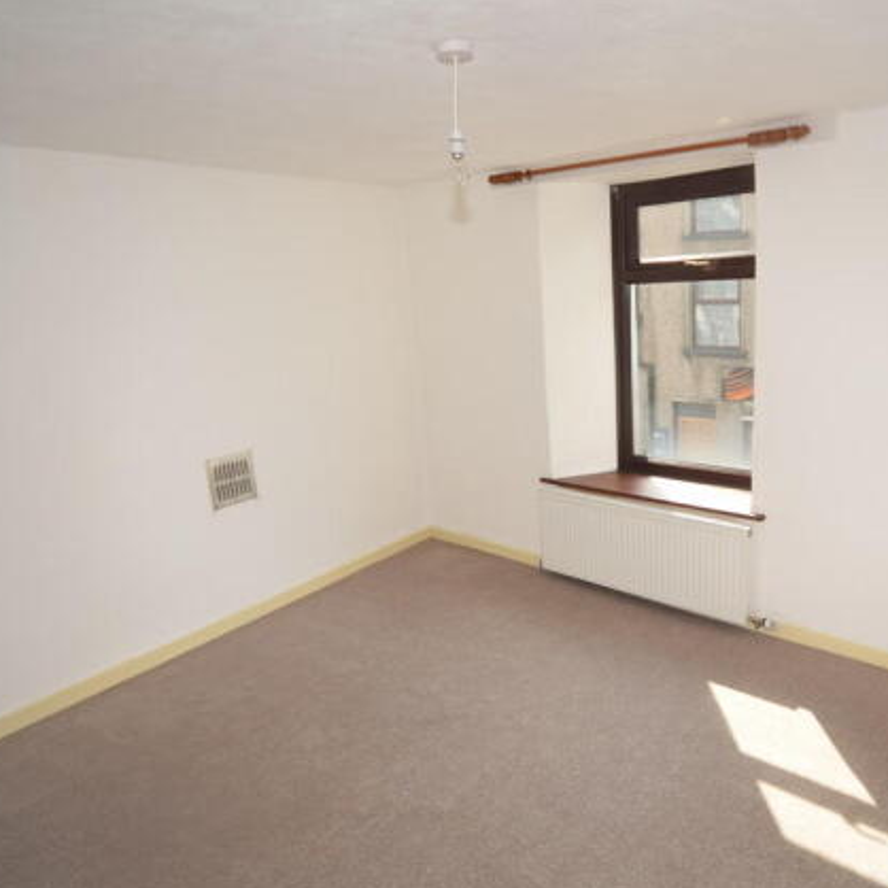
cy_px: 462
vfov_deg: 65.0
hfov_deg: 64.0
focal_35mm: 24
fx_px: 697
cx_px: 562
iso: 140
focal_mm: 12
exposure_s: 1/125
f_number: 5.6
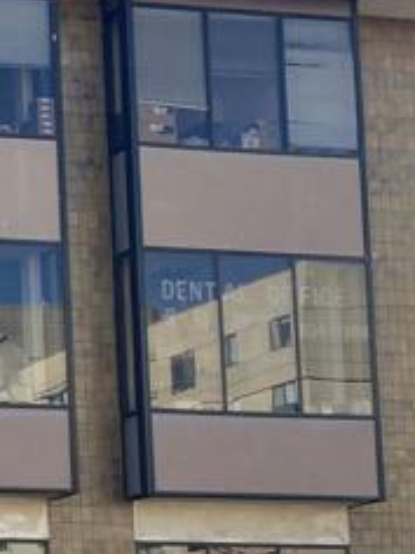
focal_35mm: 113
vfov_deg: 17.0
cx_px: -675
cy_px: 549
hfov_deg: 10.6
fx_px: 1806
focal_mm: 4.25
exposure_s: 1/816
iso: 32
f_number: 1.8
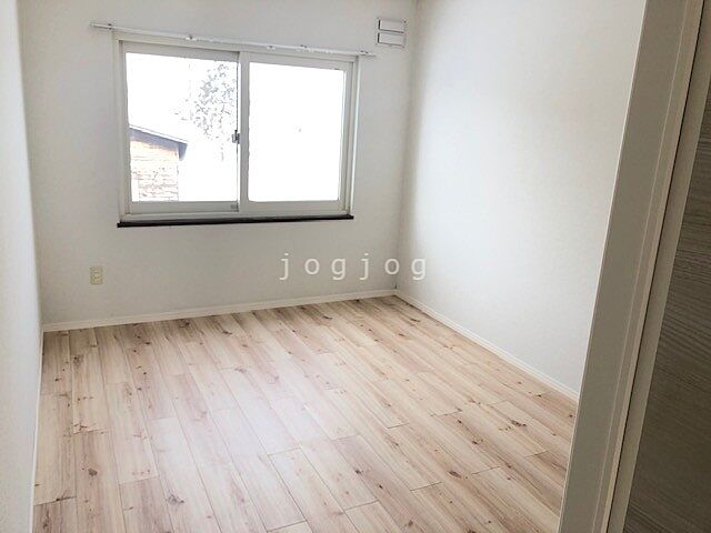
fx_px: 575
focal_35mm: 28
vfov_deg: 49.7
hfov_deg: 63.4
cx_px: 356
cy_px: 266
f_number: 1.8
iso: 40
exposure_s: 1/100
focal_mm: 3.99
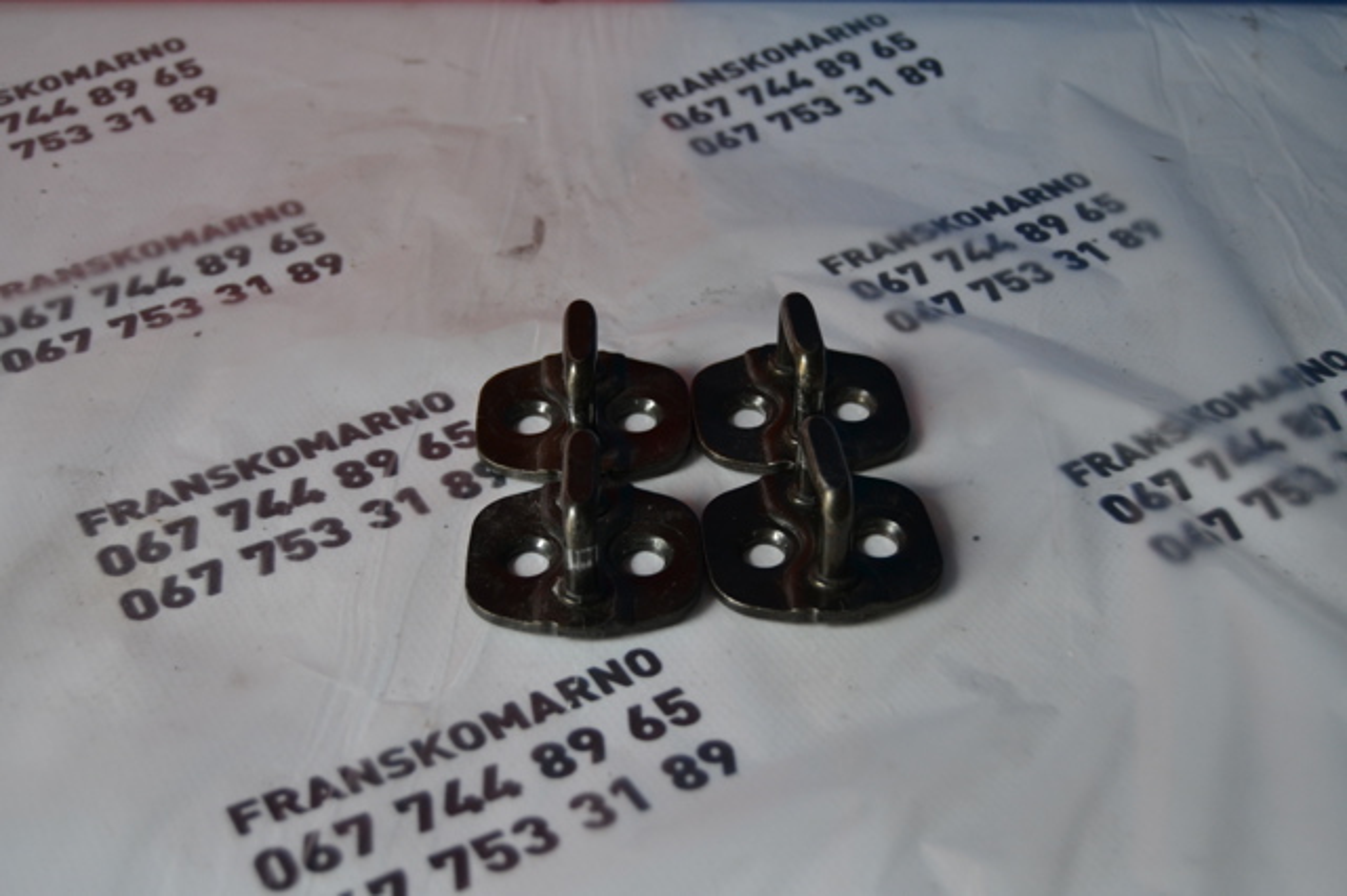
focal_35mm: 46
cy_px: 448
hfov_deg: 42.3
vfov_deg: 28.9
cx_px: 674
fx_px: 1739
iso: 900
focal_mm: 31
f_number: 4.2
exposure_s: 1/60
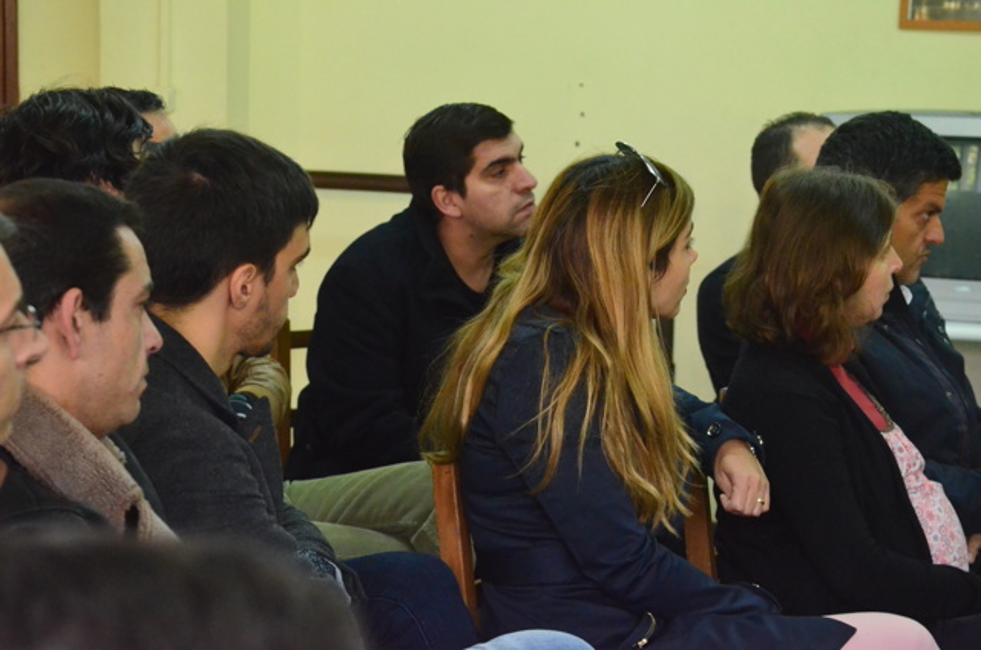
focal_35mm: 123
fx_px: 3345
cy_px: 325
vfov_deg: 11.1
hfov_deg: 16.7
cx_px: 490
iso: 6400
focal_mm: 82
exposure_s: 1/125
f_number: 9
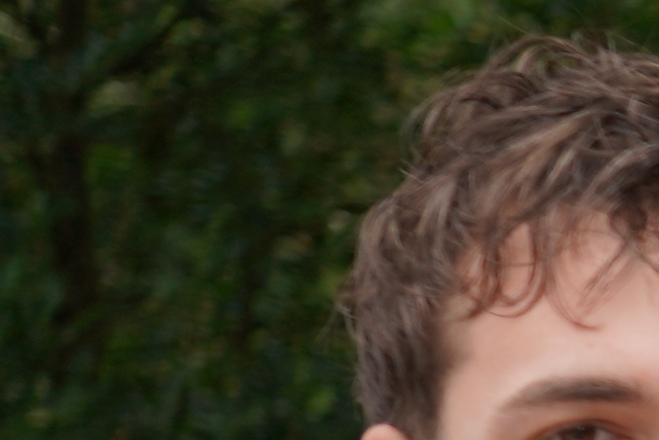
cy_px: 814
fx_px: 6792
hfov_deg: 5.0
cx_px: 2571
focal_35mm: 371
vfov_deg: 3.7
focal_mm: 47
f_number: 4
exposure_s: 1/160
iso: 160
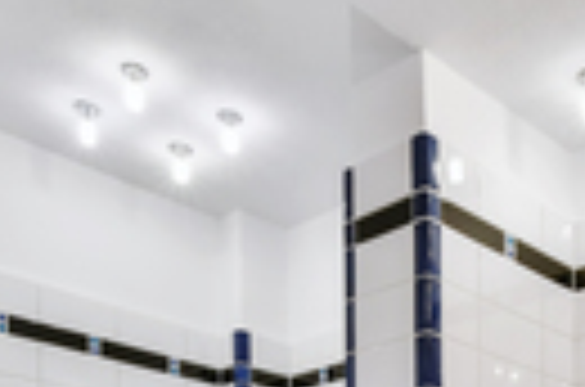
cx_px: 536
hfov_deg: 35.2
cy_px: 637
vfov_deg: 20.3
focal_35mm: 53
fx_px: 859
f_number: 14
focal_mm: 10
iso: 100
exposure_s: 2
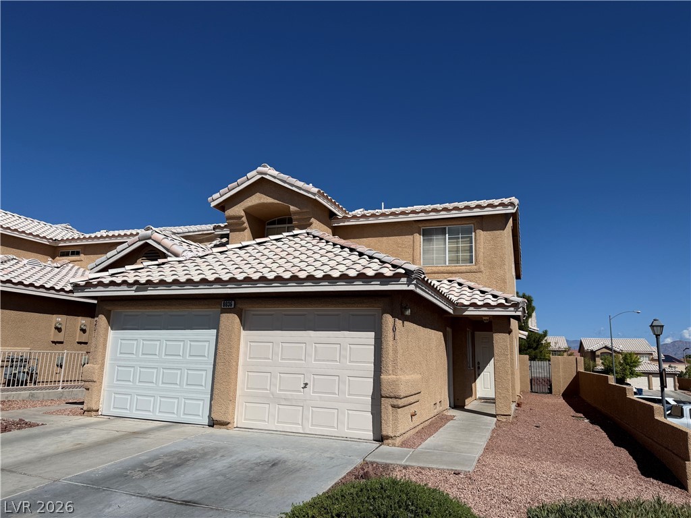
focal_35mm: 24
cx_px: 346
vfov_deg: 56.8
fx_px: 479
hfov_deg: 71.6
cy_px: 259
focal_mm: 6.76
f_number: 1.78
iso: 80
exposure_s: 1/11905
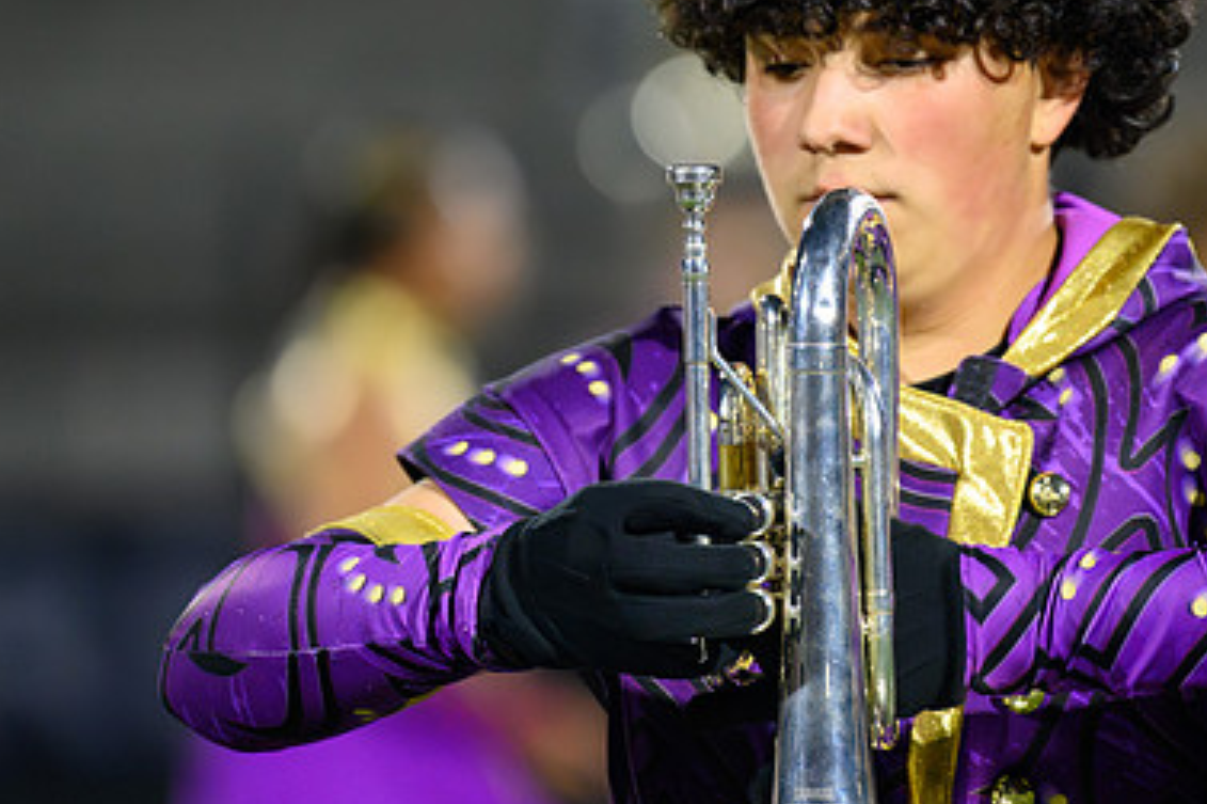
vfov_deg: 1.8
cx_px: 749
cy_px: 259
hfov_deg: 2.7
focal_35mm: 770
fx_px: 25804
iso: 12800
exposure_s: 1/500
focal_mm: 500
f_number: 5.6
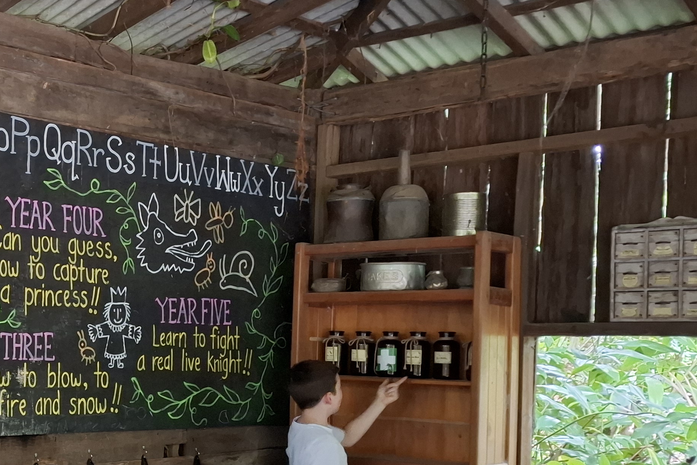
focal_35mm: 53
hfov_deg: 33.8
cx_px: -20
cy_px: 354
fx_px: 1026
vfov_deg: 25.2
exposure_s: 1/20
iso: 800
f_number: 1.8
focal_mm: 5.54
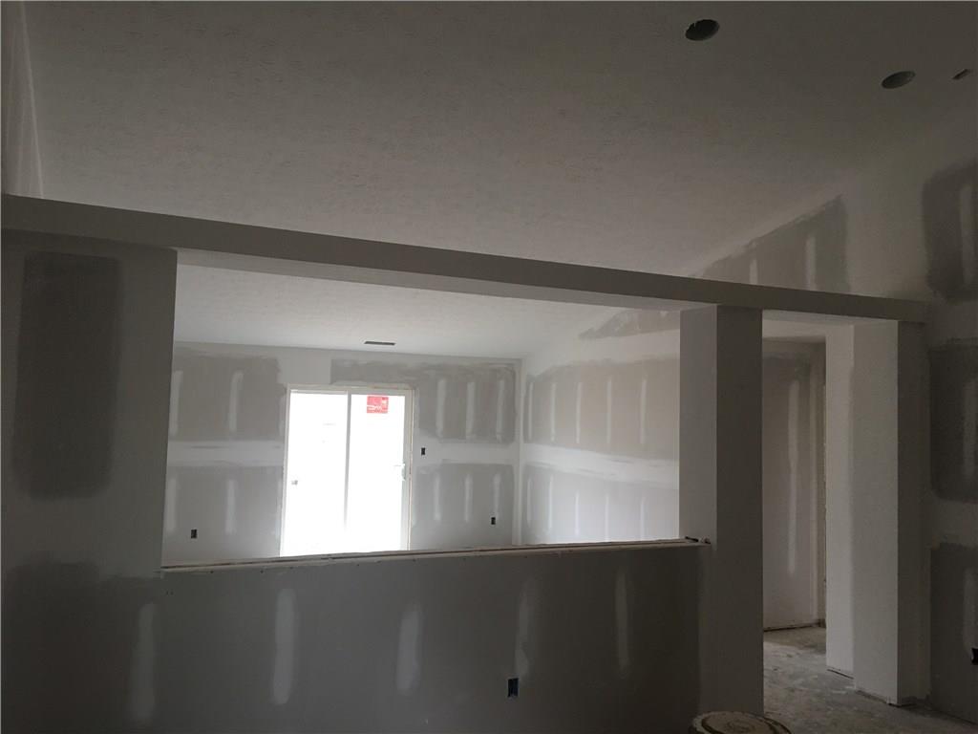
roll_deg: -2.0
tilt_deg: +5.3
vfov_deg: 48.2
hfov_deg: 61.7
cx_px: 489
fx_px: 819
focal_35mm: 29
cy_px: 367
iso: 50
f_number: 2.2
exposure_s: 1/15
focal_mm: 4.15
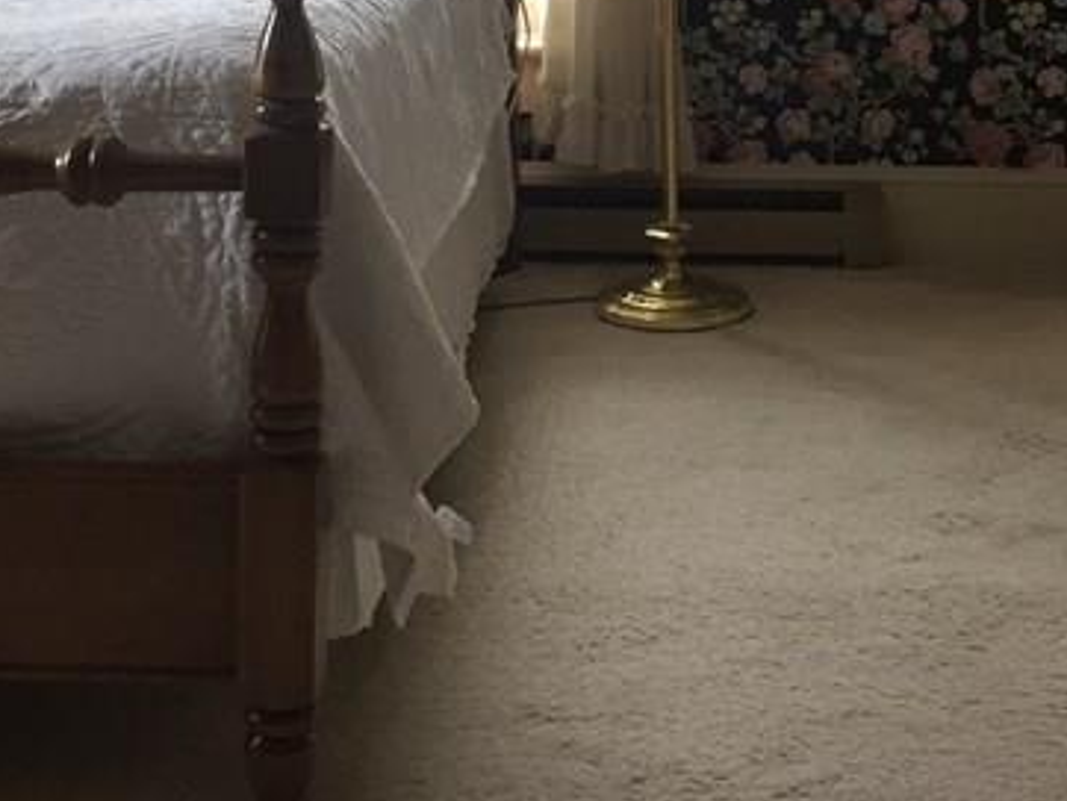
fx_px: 2529
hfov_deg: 23.8
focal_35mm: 82
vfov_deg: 17.1
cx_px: 598
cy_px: -186
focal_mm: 4.15
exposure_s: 1/30
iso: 40
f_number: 2.2
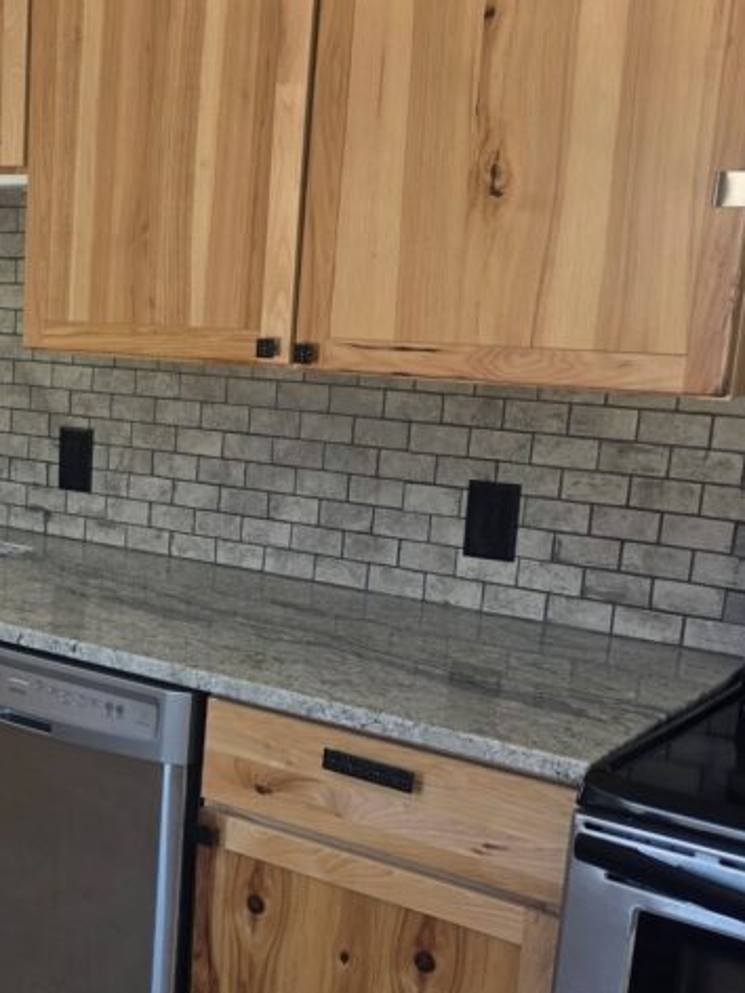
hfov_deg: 25.6
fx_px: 1492
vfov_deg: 36.7
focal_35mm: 52
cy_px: 604
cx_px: -108
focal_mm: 6.3
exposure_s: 1/120
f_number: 1.7
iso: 64
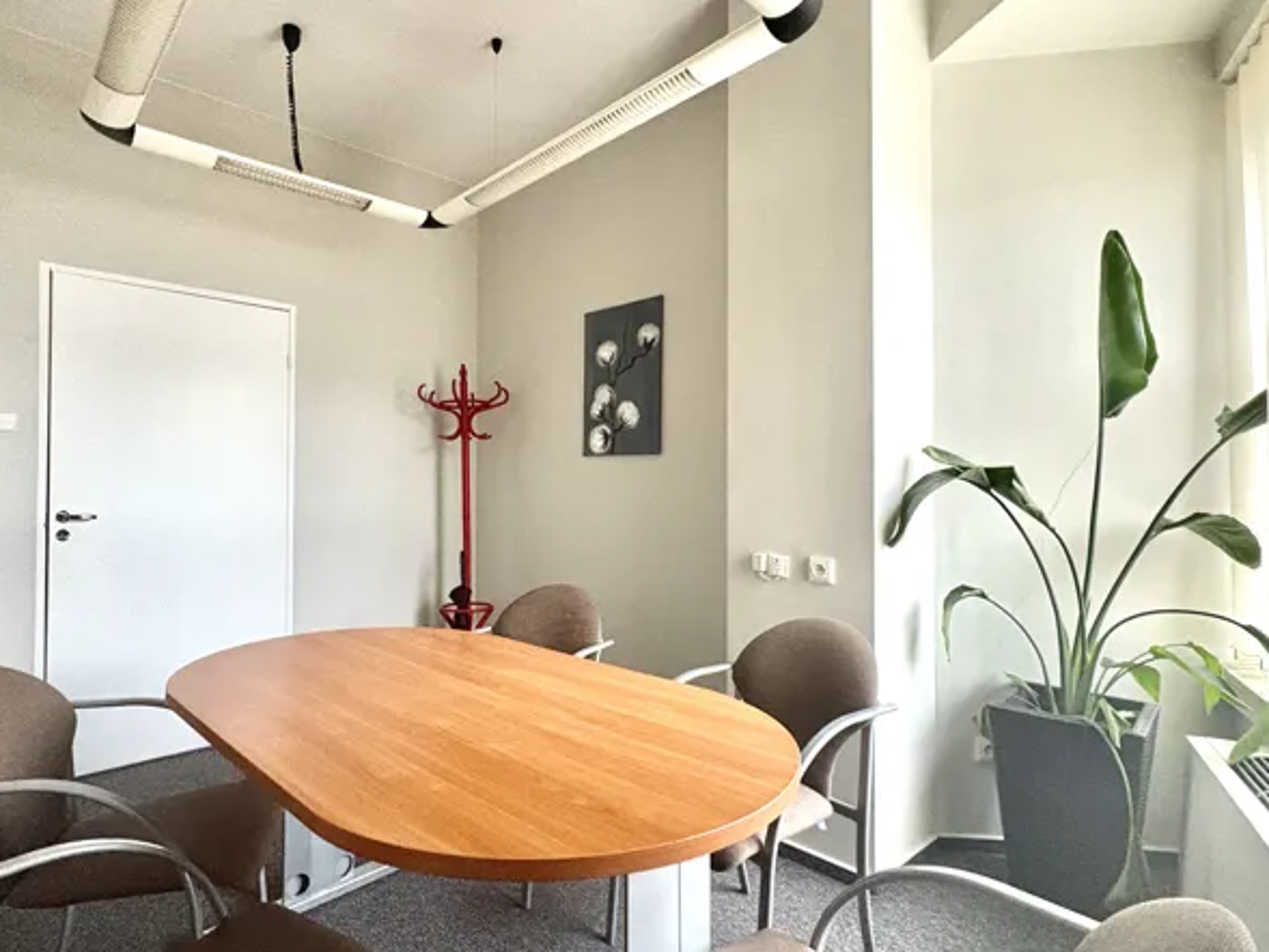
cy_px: 478
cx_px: 582
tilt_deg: +0.7
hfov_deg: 84.5
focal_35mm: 19
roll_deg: +0.3
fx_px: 697
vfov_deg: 68.7
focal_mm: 2.22
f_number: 2.2
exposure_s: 1/60
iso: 500
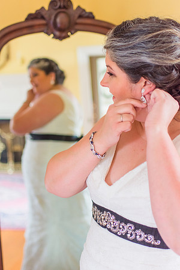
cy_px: 135
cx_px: 90
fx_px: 394
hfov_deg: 25.8
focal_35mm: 52
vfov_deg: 37.9
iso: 640
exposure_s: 1/125
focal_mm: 35
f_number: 2
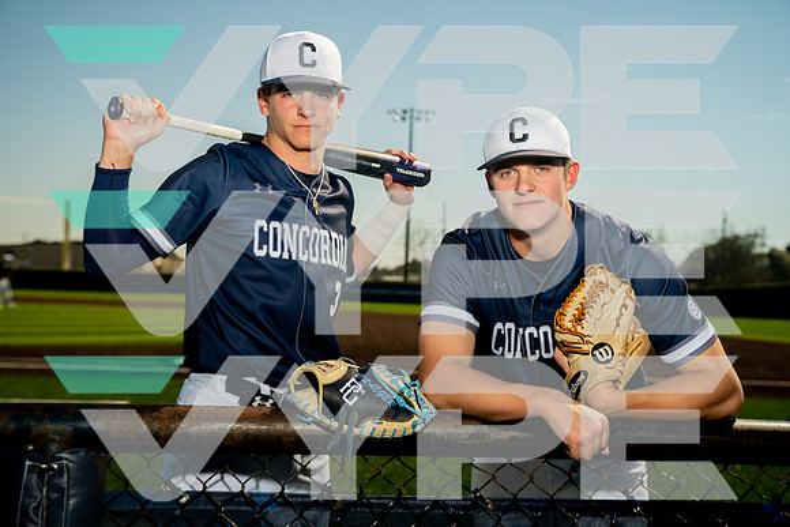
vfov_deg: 28.1
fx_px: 1054
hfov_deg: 41.1
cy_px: 264
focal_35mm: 48
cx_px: 395
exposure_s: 1/250
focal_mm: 48
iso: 100
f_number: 4.5
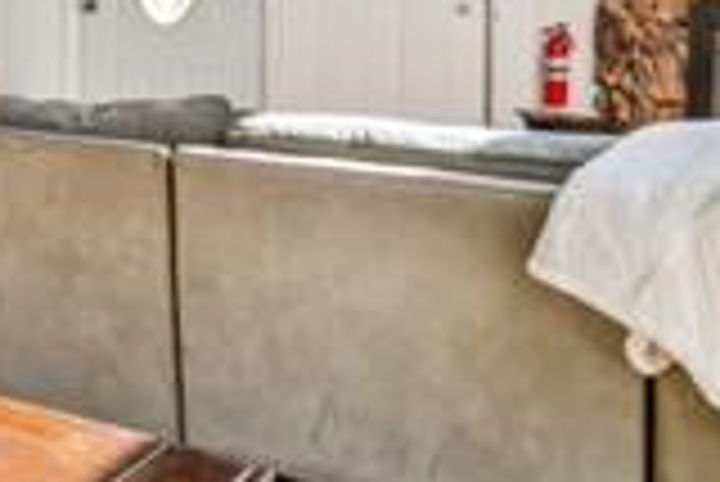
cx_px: -459
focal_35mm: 65
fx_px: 1305
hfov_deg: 22.7
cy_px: -63
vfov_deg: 19.9
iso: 100
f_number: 13
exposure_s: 1.6
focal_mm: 16.3
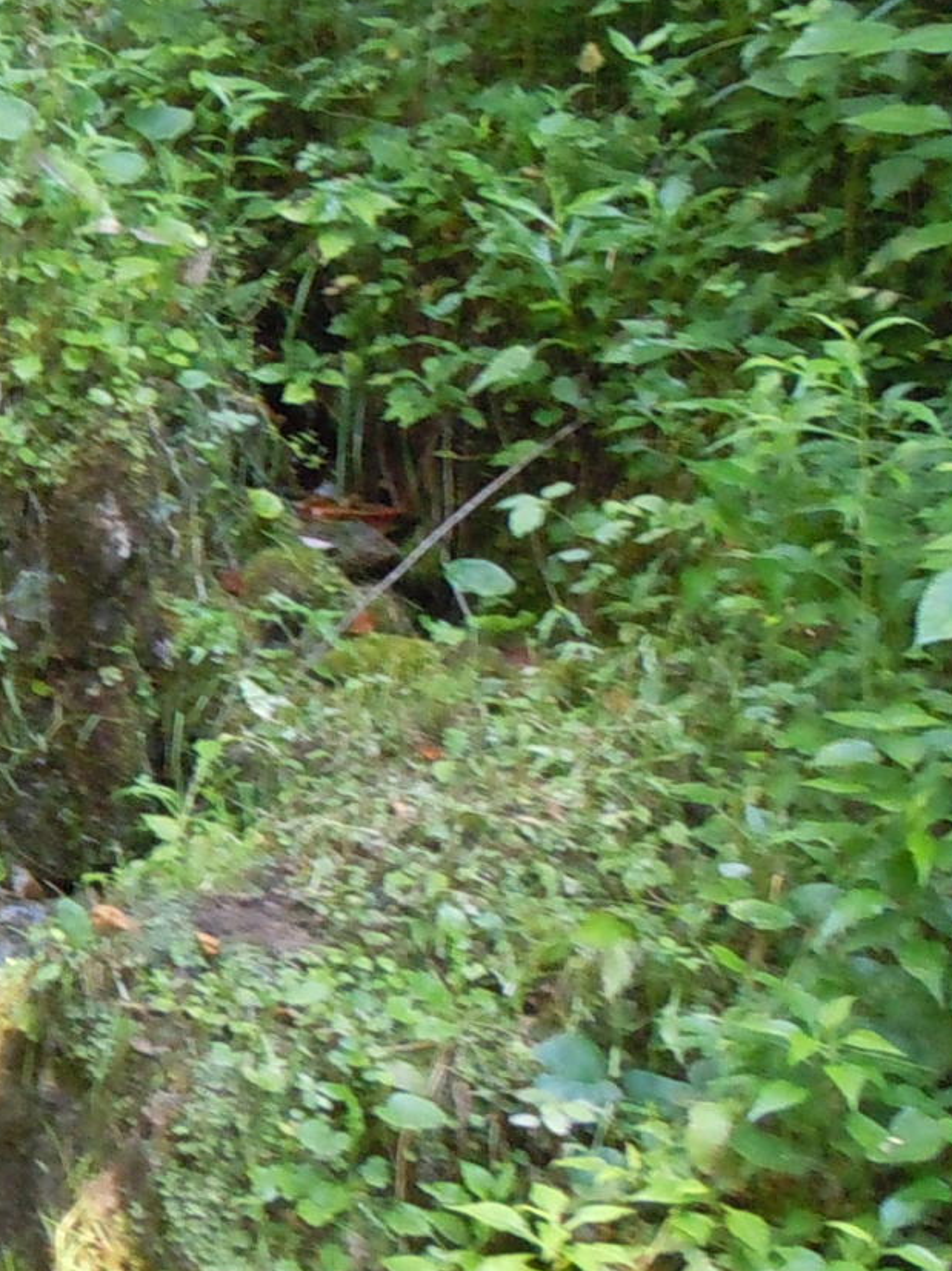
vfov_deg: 18.0
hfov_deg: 13.0
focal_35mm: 109
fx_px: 3999
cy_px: 555
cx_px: -361
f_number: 3.5
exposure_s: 1/30
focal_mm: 5.4
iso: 400
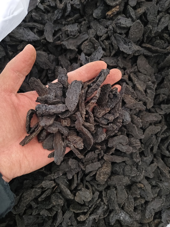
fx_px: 151
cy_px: 114
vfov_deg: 73.9
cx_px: 85
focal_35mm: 23
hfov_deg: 58.9
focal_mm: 5.56
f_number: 1.88
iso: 3862
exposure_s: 1/152
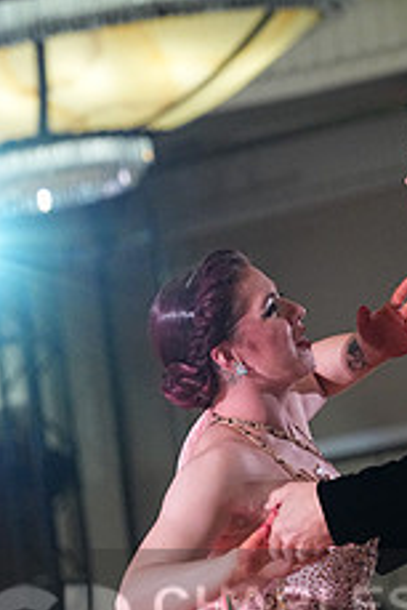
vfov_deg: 5.4
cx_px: 318
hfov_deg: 3.6
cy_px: 639
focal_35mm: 382
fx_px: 6468
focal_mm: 151
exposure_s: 1/400
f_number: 5
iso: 6400
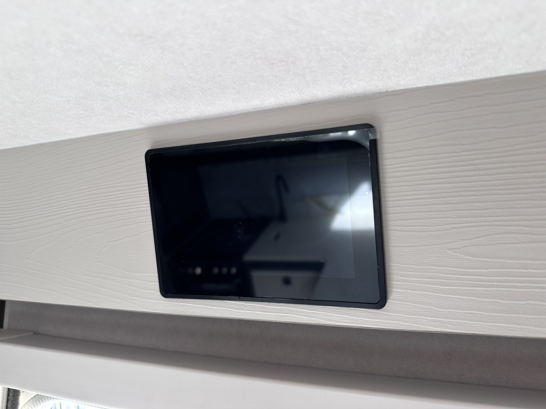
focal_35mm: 24
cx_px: 273
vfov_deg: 56.8
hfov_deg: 71.6
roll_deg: -0.5
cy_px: 204
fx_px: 379
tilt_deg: +8.7
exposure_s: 1/140
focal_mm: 6.86
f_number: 1.78
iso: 64
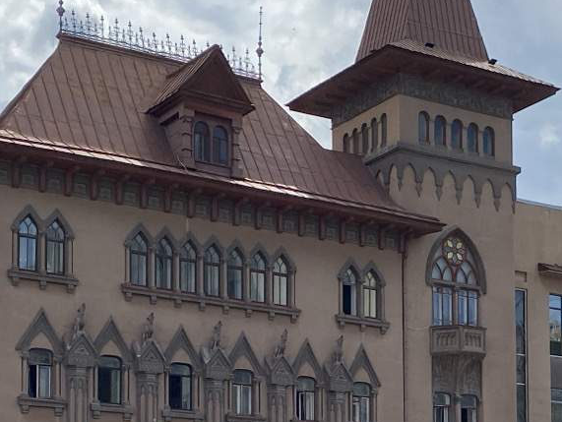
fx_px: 1478
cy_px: 512
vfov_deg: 15.6
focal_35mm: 91
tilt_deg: +5.8
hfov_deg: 21.4
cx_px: 416
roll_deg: +0.8
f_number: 1.8
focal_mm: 4.25
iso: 32
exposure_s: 1/3497
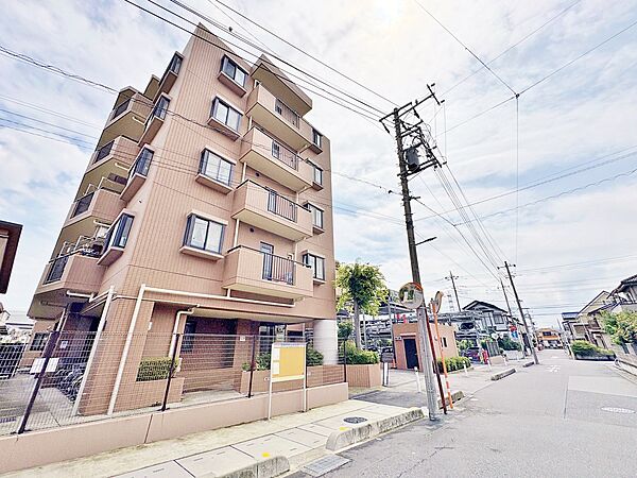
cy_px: 239
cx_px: 318
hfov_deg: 102.1
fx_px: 258
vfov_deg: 85.7
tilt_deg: +22.6
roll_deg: +1.0
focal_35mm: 14
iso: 50
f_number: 2.2
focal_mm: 2.22
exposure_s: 1/6667
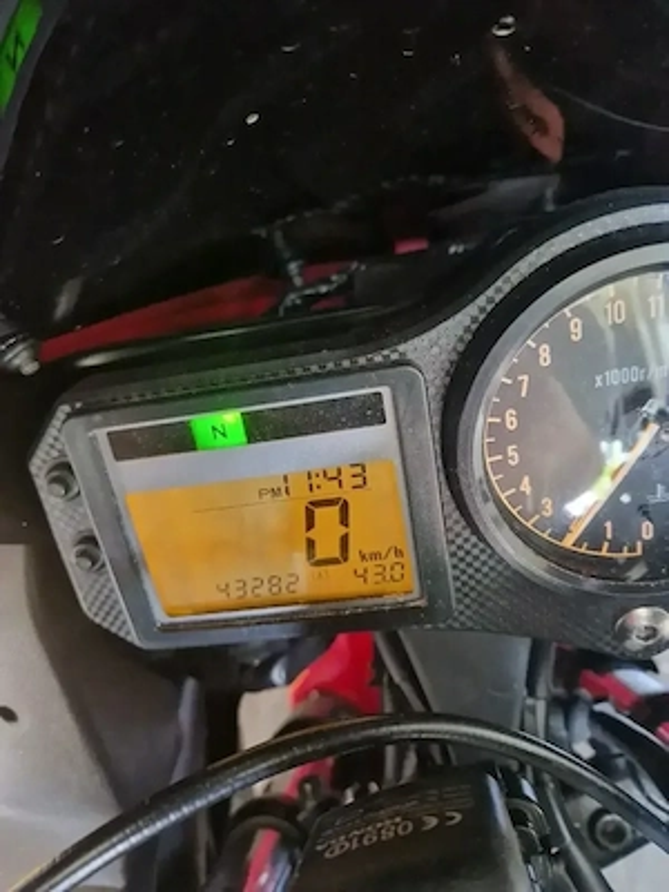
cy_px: 446
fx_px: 593
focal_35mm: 23
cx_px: 334
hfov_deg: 58.9
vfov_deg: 73.9
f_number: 1.8
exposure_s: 1/40
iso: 500
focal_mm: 5.4
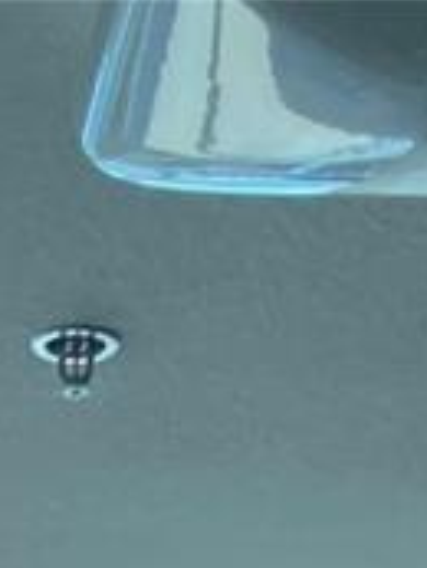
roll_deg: -0.6
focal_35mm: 180
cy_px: 1967
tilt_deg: -8.3
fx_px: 2957
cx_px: -233
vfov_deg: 8.3
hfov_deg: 8.1
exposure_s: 1/749
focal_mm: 4.2
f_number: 1.6
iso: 32
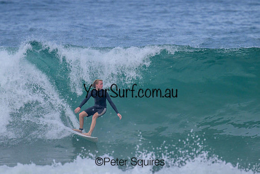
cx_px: 119
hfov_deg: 2.3
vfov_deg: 1.5
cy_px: 90
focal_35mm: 911
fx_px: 6579
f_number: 11
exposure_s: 1/2000
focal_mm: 800
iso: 800
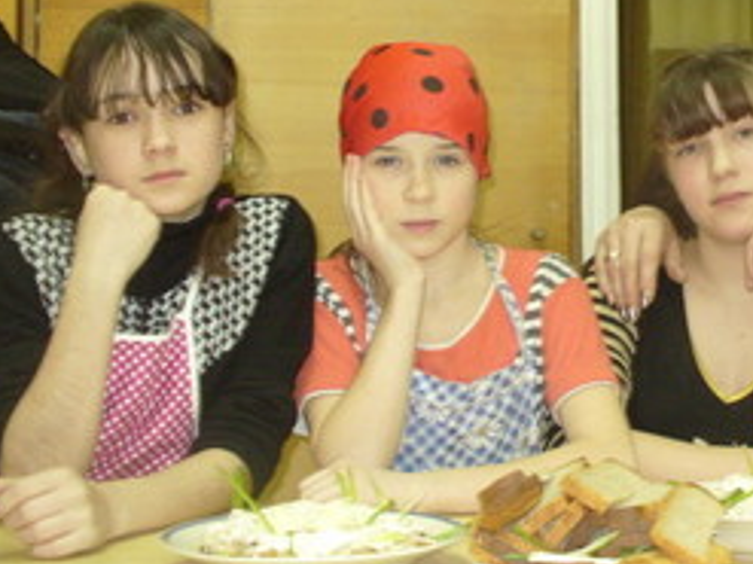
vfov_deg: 19.5
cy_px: 166
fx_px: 1631
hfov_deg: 25.1
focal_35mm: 75
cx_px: 698
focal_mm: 6.1
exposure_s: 1/8
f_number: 2.8
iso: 125
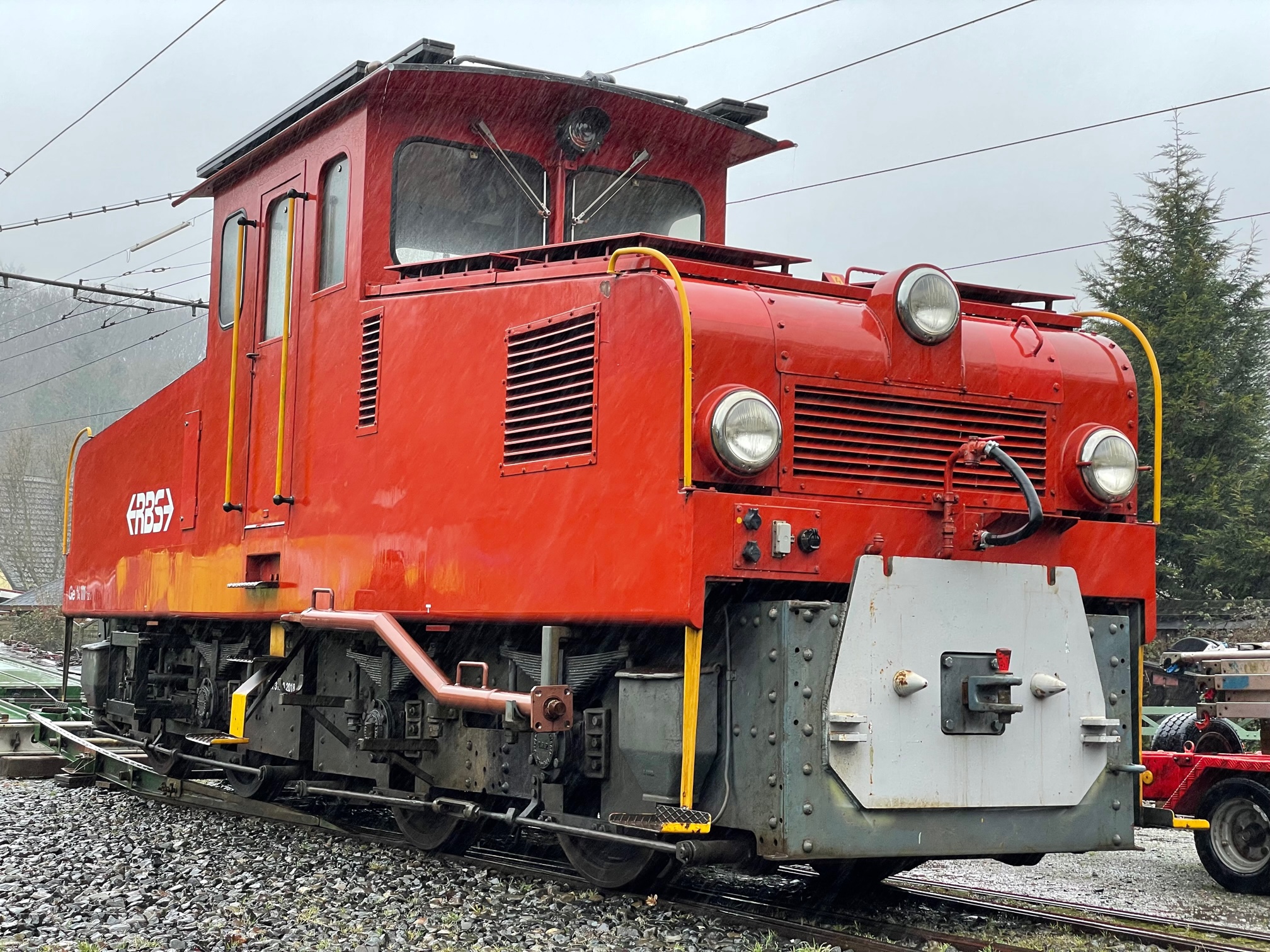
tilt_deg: +6.2
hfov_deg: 36.8
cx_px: 635
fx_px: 1908
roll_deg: -1.2
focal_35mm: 52
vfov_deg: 28.0
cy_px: 476
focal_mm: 6
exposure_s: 1/122
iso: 50
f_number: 2
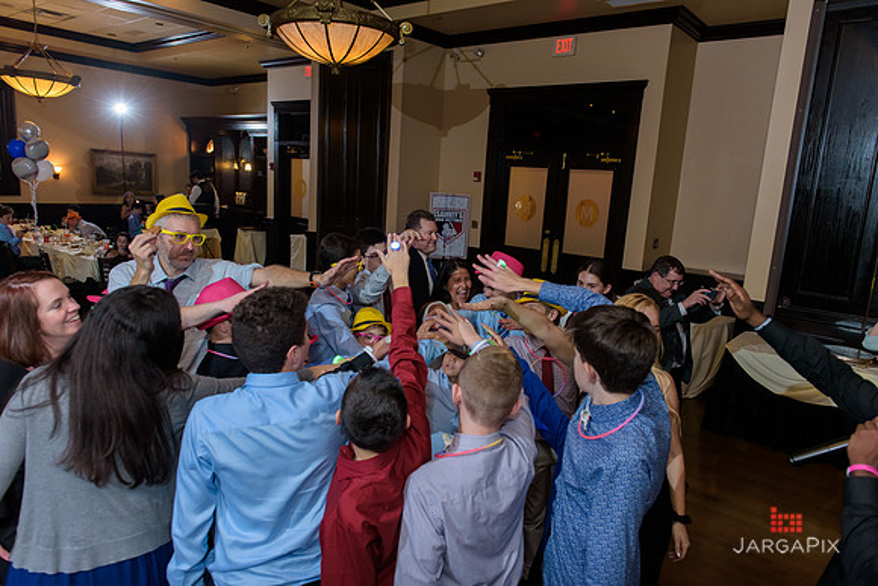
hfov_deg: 73.7
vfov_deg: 53.2
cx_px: 439
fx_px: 585
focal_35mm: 24
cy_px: 293
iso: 1600
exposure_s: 1/125
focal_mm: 24
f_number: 3.2
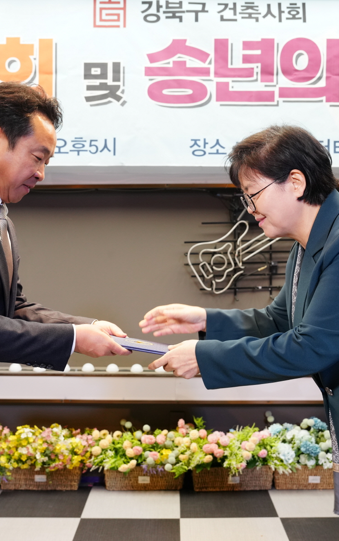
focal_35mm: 46
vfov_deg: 43.5
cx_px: 179
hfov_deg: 28.0
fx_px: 680
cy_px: 271
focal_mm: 30
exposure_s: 1/160
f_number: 4.5
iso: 1000
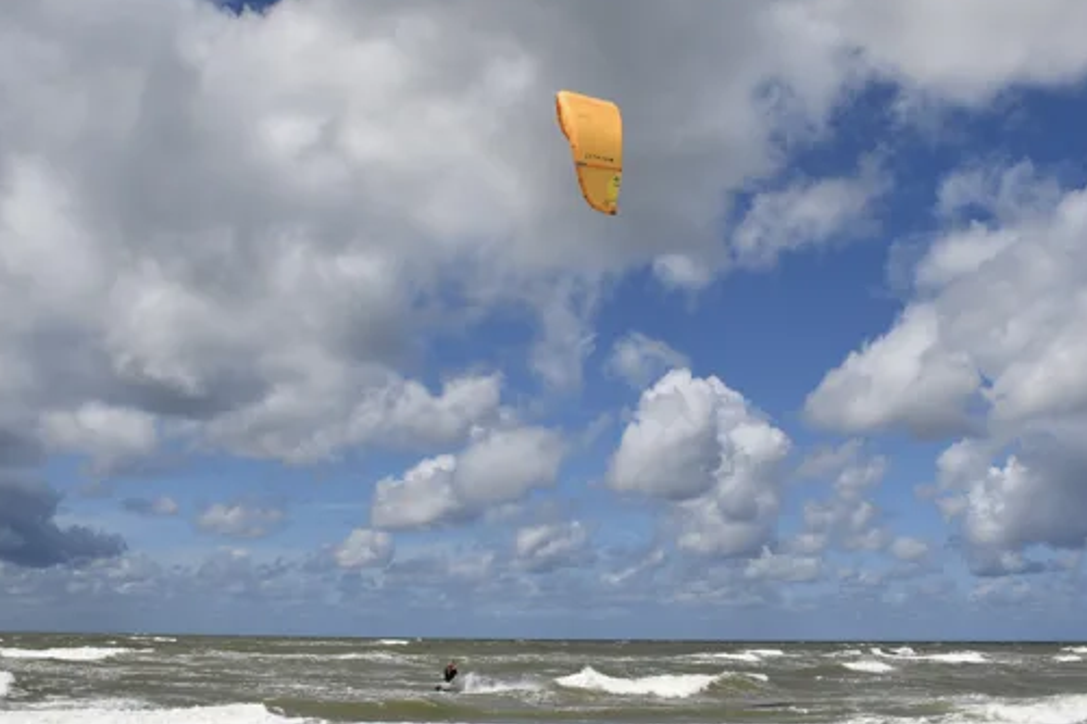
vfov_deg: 36.8
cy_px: 420
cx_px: 578
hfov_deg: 53.1
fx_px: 1087
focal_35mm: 36
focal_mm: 20
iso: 100
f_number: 11
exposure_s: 1/500
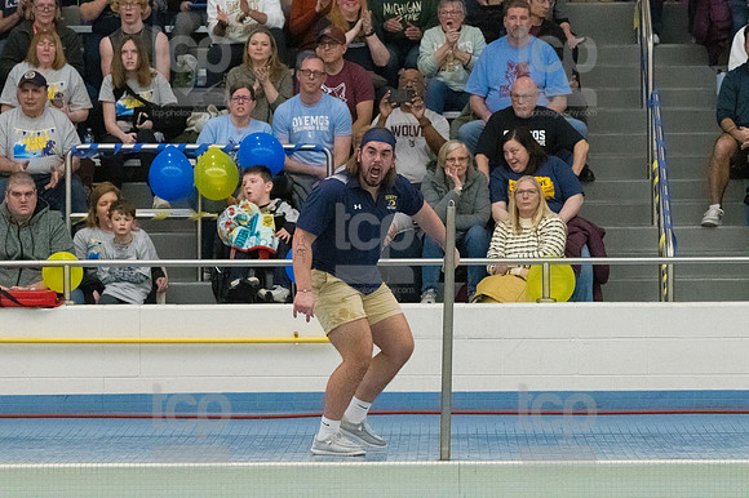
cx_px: 374
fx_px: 4055
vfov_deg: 7.0
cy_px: 249
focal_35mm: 195
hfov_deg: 10.6
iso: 10000
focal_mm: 130
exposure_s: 1/1250
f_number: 5
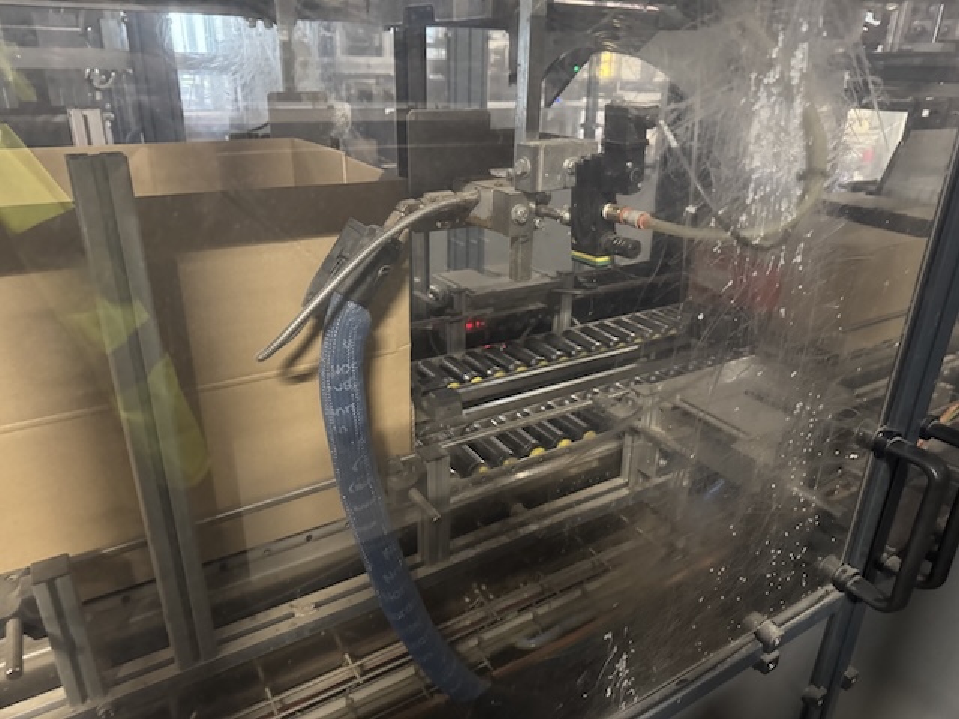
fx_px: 665
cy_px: 360
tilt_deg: -21.3
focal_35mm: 24
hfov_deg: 71.6
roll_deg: -0.6
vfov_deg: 56.8
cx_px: 480
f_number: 1.78
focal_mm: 6.76
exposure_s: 1/25
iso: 800
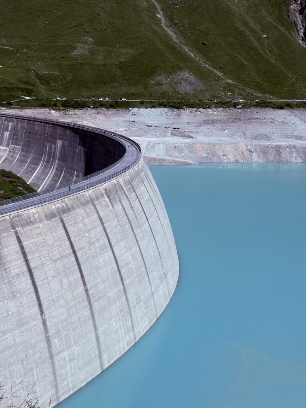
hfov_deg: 28.0
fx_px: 613
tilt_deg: -10.9
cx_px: 153
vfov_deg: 36.8
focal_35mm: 52
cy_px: 204
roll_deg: -1.1
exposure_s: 1/4630
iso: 25
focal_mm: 5.96
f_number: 1.6
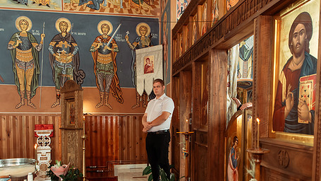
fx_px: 272
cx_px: 154
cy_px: 131
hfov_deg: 61.0
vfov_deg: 36.0
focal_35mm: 32
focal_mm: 24
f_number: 3.5
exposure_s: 1/250
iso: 2500
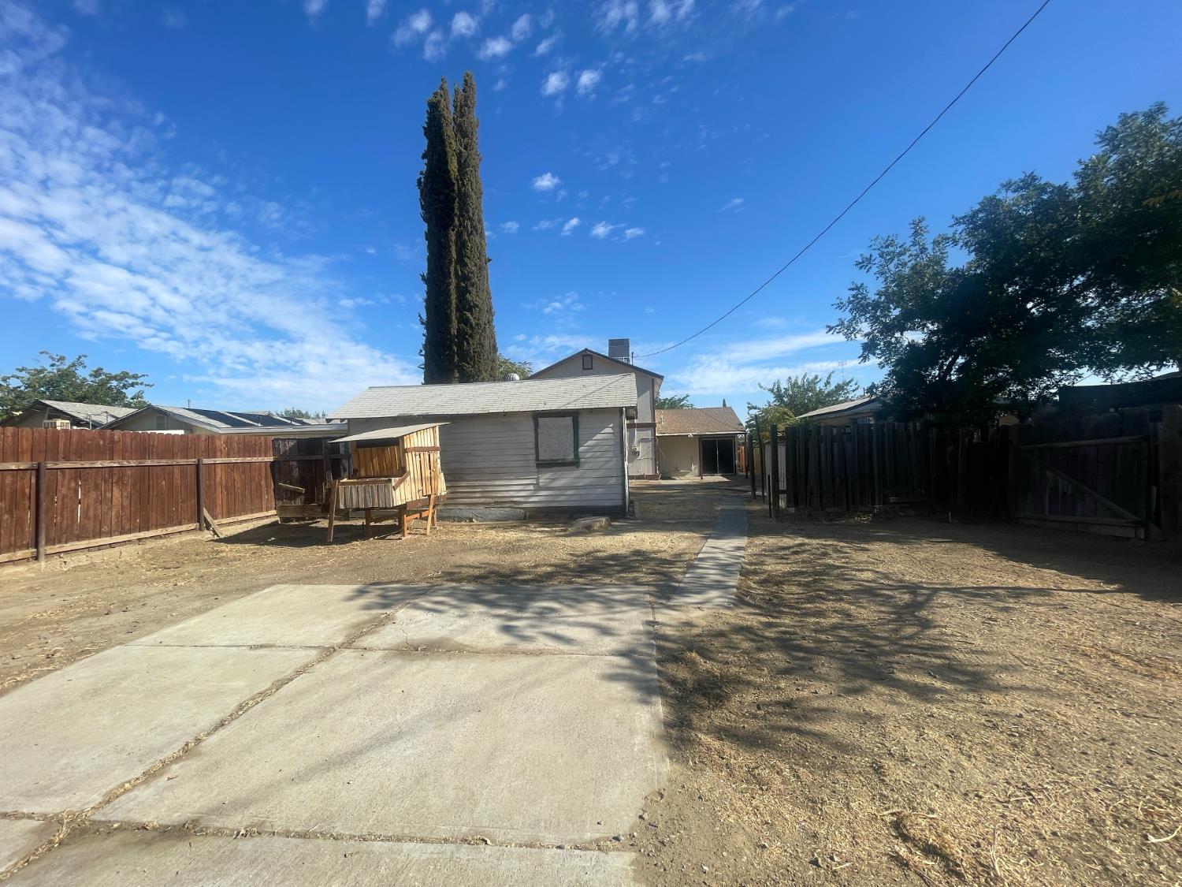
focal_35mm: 13
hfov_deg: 106.2
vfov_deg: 89.9
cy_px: 444
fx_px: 444
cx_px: 591
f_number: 2.4
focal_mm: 1.54
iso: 25
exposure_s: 1/922
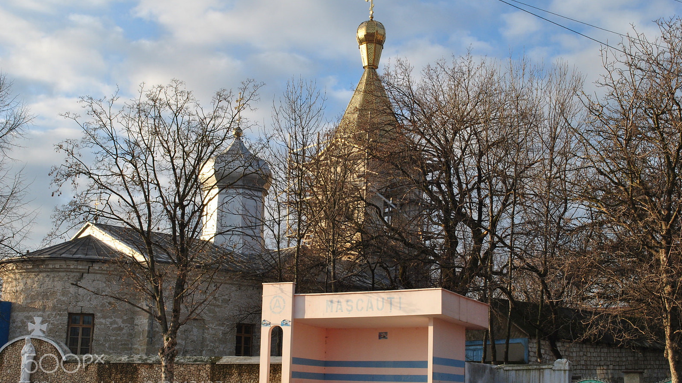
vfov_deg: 22.2
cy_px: 190
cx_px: 342
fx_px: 976
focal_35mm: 54
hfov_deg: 38.5
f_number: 9
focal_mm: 34
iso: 200
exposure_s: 1/160
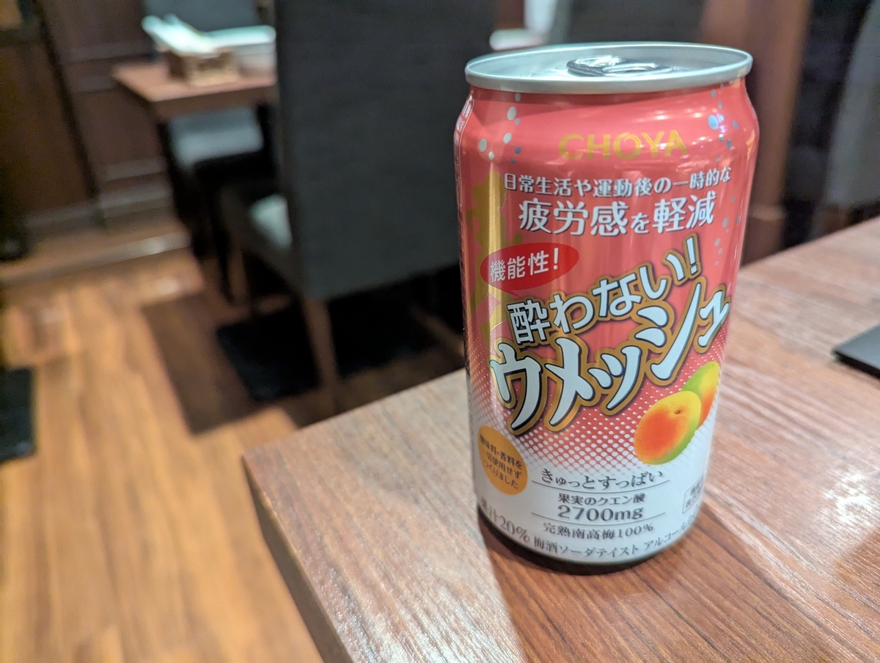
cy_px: 332
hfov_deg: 71.5
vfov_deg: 57.0
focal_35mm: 24
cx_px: 440
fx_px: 611
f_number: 1.85
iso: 1489
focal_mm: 6.81
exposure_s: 1/36.1
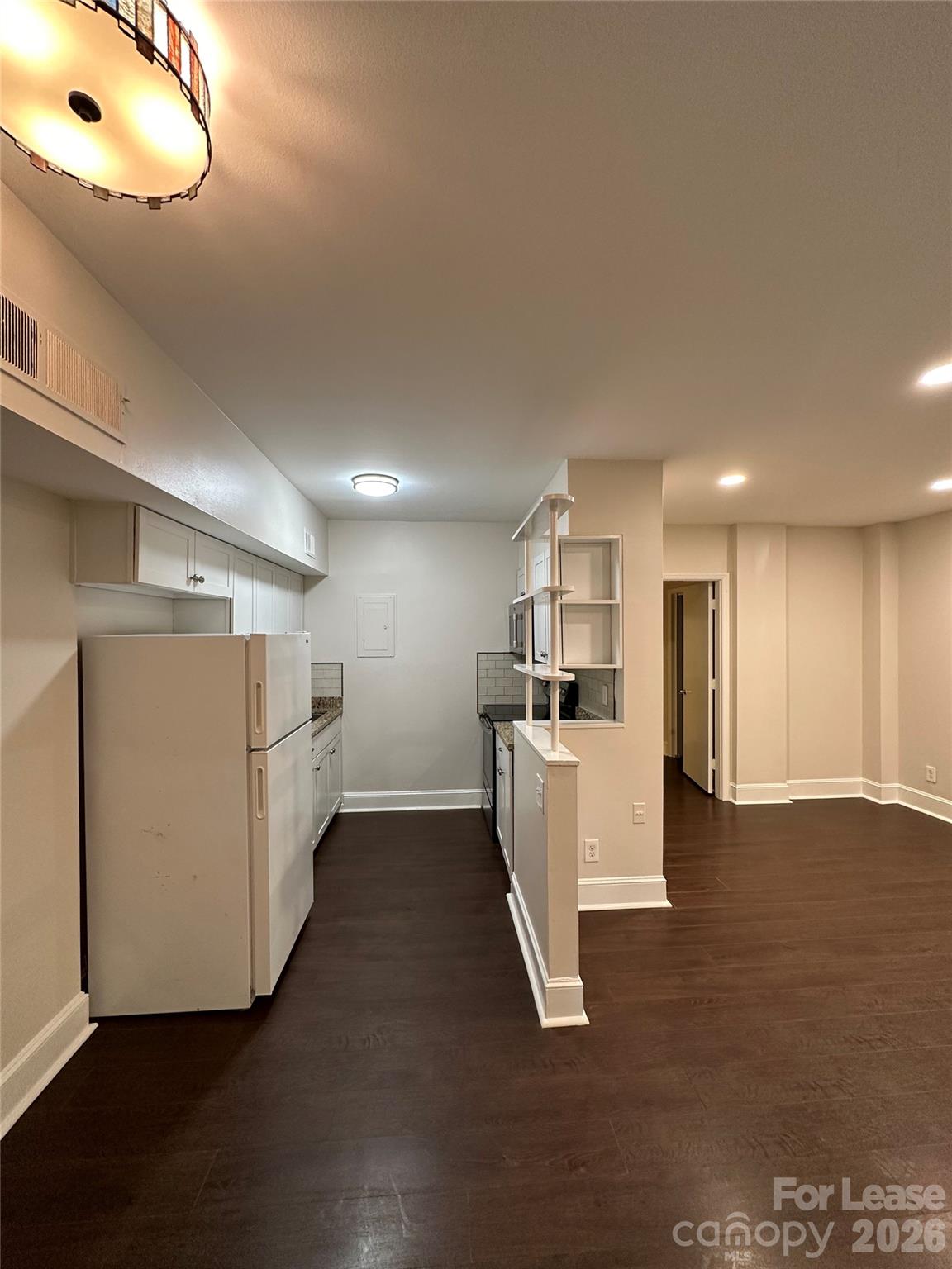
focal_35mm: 14
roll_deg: -0.2
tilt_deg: -0.5
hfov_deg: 85.7
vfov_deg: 102.1
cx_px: 476
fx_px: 513
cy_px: 634
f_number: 2.2
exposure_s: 1/60
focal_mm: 2.22
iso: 160
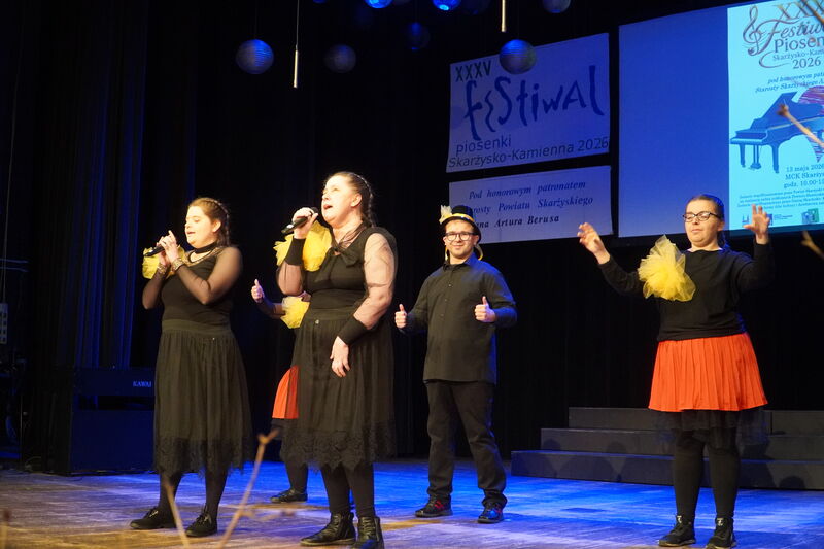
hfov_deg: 45.0
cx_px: 412
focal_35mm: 44
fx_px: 995
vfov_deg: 30.8
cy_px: 274
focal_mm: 29
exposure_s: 1/160
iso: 4000
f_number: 4
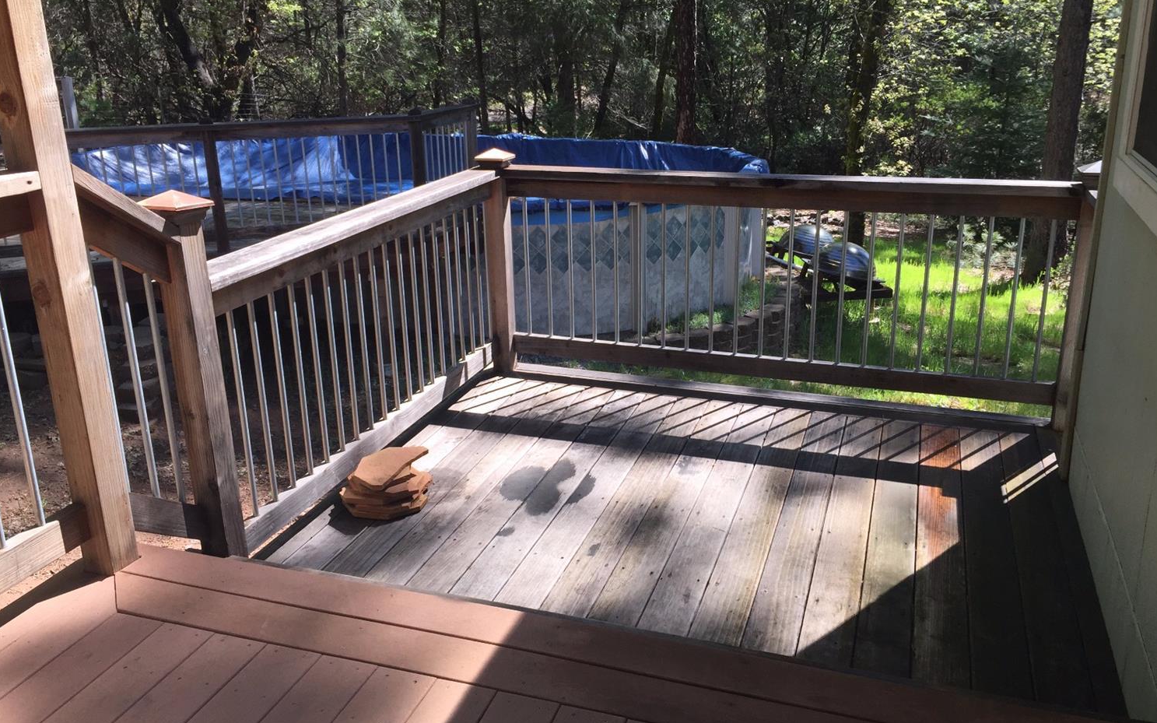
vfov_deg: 40.6
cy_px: 360
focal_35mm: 31
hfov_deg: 61.2
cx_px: 581
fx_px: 977
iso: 32
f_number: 2.2
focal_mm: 4.15
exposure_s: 1/514
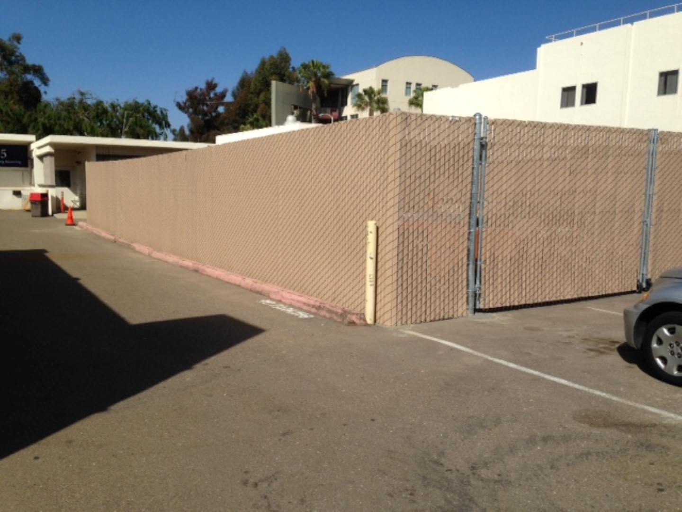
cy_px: 256
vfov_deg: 42.9
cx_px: 341
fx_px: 650
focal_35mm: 33
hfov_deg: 55.4
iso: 50
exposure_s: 1/3012
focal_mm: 4.12
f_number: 2.4
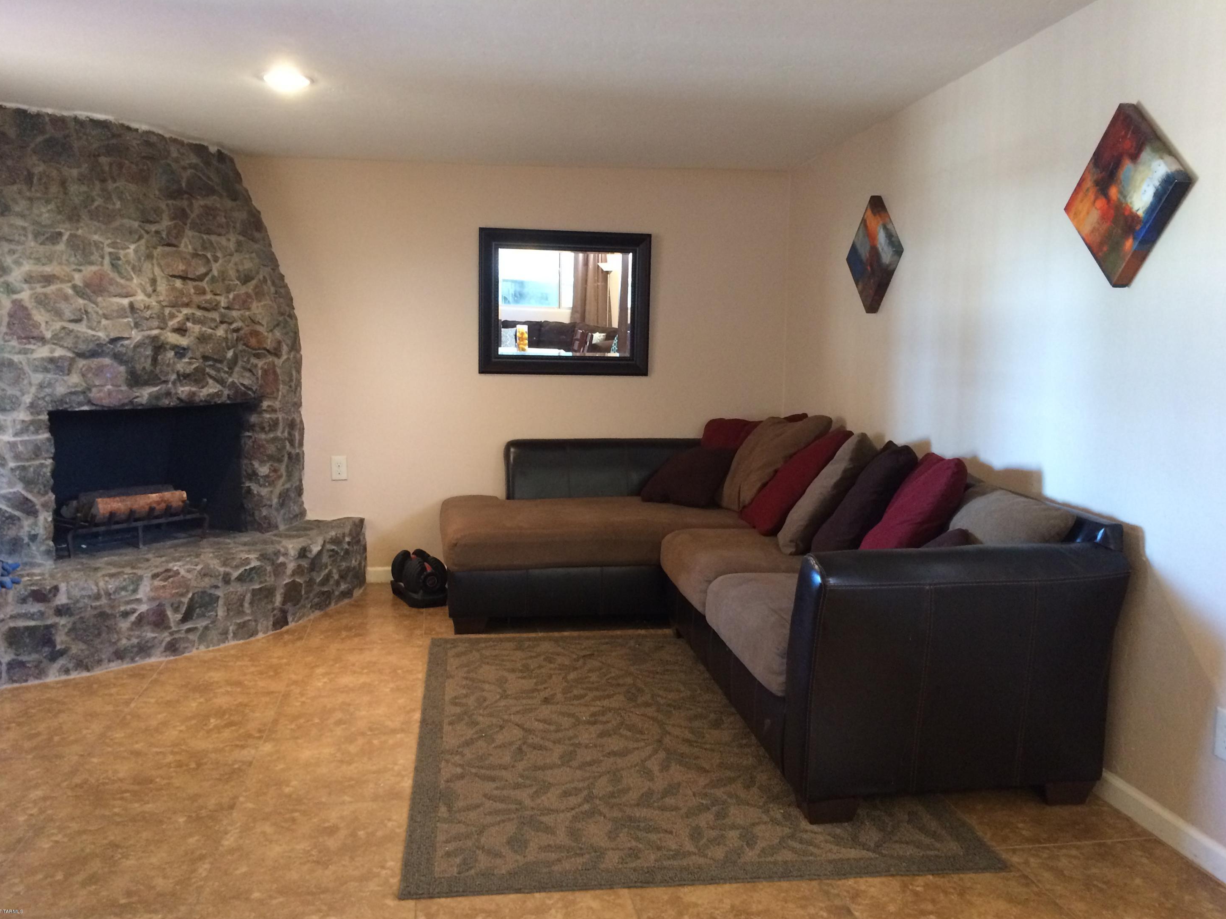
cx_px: 618
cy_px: 466
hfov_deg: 60.0
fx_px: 1063
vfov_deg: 46.8
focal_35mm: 30
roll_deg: -0.3
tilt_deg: -8.4
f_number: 2.2
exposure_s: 1/24
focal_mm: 4.15
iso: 320
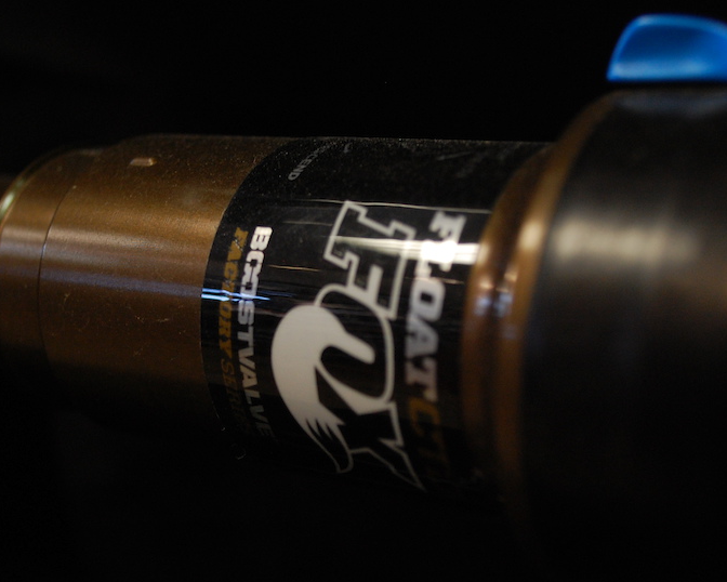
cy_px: 318
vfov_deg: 25.4
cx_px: 333
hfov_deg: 31.4
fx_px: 1291
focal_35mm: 60
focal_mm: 28
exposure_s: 1/40
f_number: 5.6
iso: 800
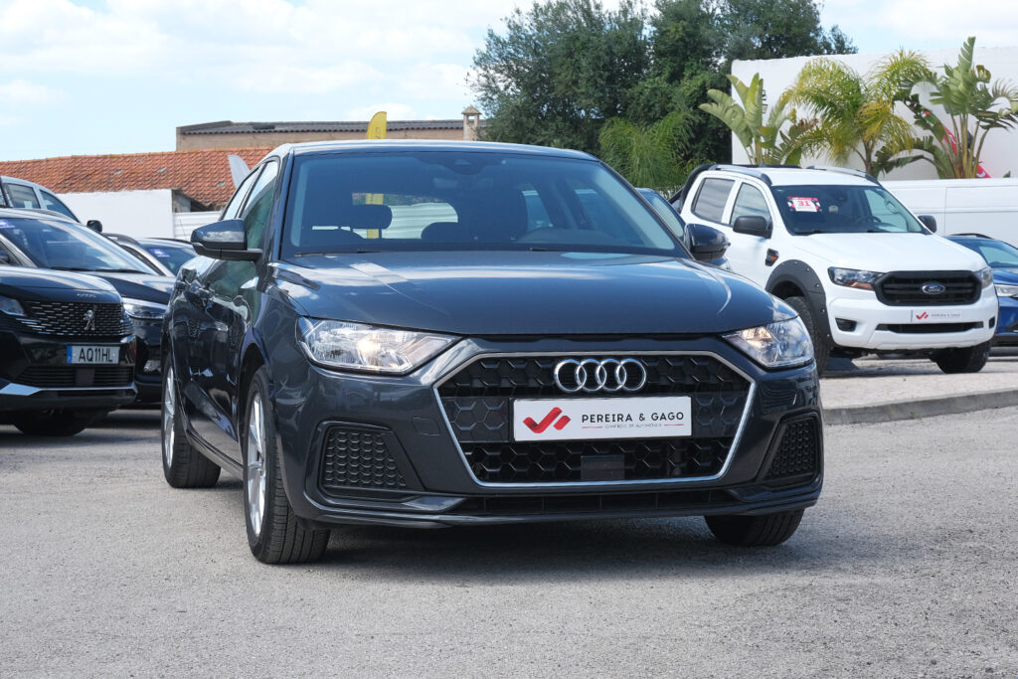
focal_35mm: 68
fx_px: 1923
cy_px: 340
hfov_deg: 29.7
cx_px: 509
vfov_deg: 20.0
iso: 200
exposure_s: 1/160
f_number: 9
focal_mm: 45
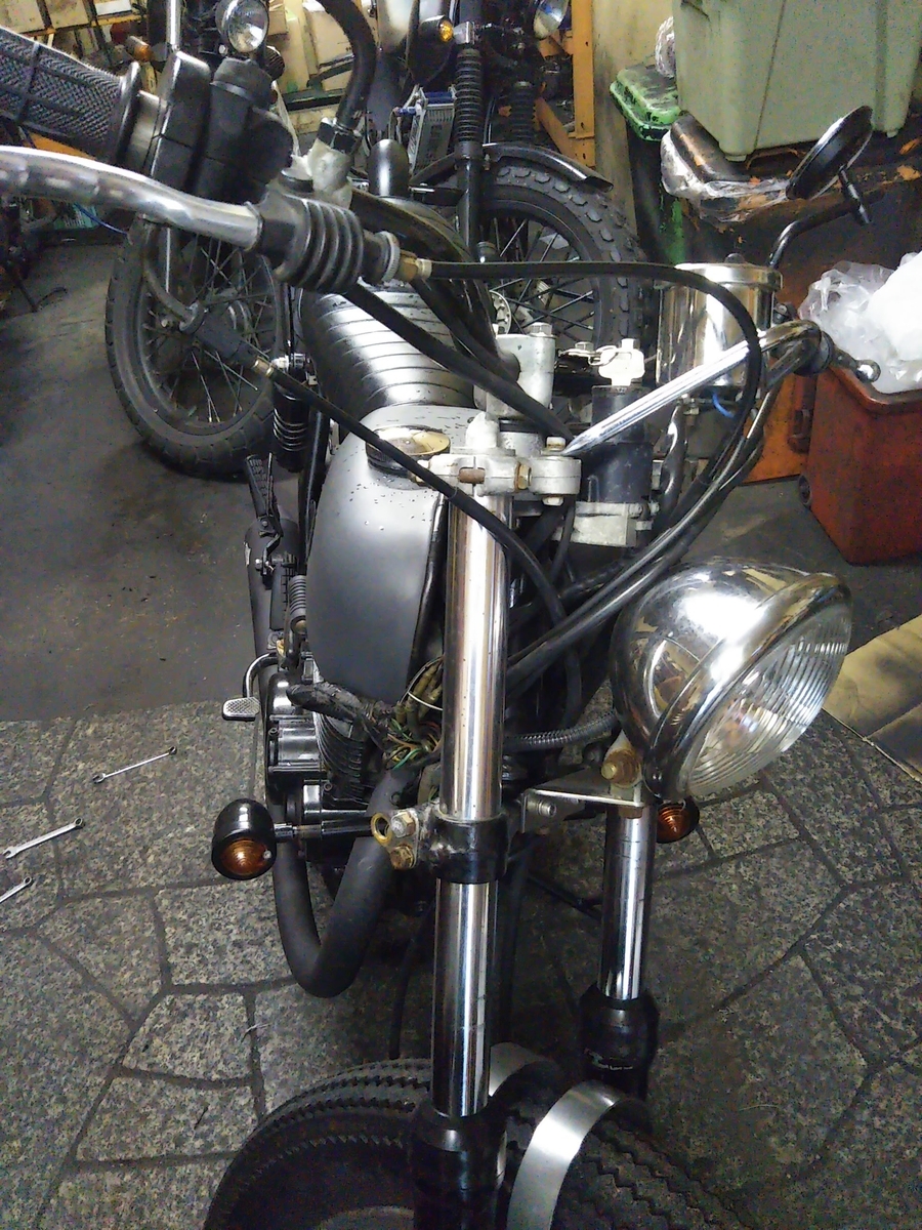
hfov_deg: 46.8
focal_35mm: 30
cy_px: 615
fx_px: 1065
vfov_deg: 60.0
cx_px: 461
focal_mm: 4
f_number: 2.2
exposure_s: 1/23
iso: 836
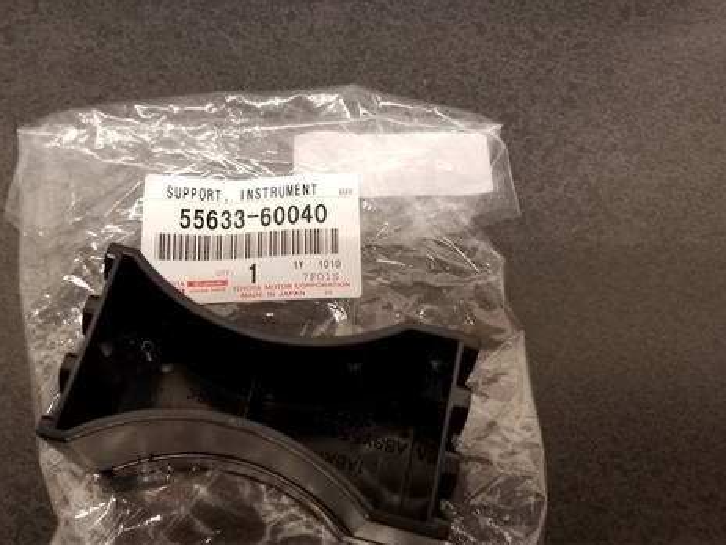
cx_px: 262
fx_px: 755
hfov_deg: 50.7
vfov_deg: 39.7
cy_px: 275
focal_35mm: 36
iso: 160
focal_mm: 4.3
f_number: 1.7
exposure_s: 1/33
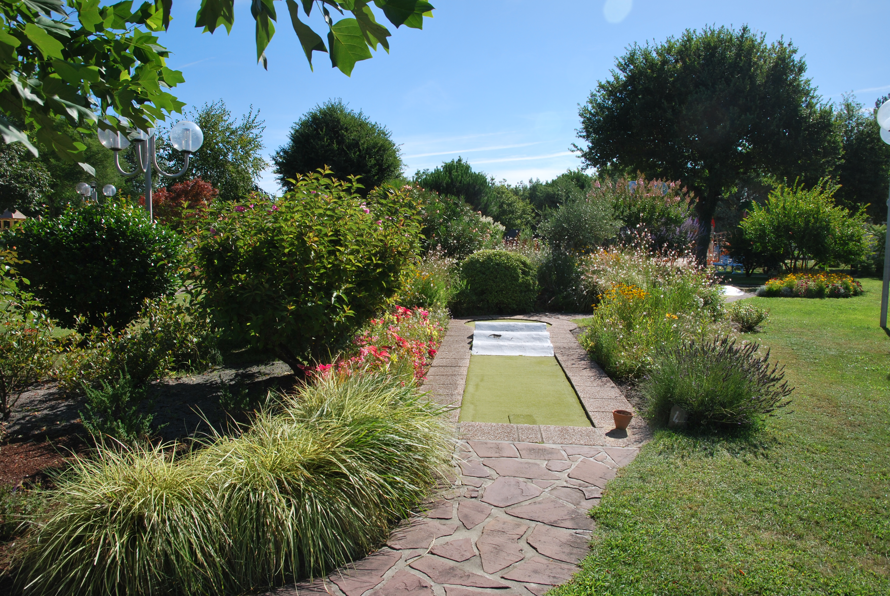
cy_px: 298
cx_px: 445
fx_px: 594
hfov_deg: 73.7
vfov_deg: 53.3
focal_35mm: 24
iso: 100
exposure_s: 1/250
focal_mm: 16
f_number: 8
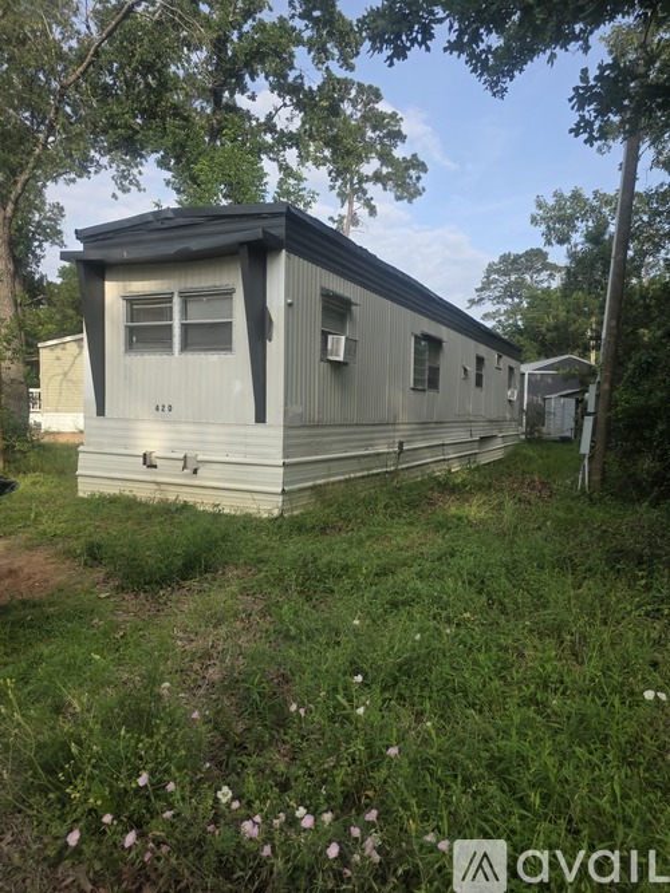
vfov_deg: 73.9
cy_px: 446
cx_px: 335
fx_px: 594
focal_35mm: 23
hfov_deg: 58.9
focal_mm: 6.3
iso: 80
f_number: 1.7
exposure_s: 1/2163
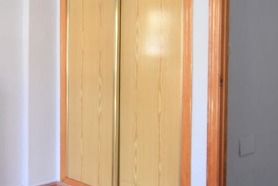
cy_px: 90
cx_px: 71
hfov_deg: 40.8
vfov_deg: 28.7
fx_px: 363
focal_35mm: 47
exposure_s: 1/80
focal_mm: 10
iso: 400
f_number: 4.5
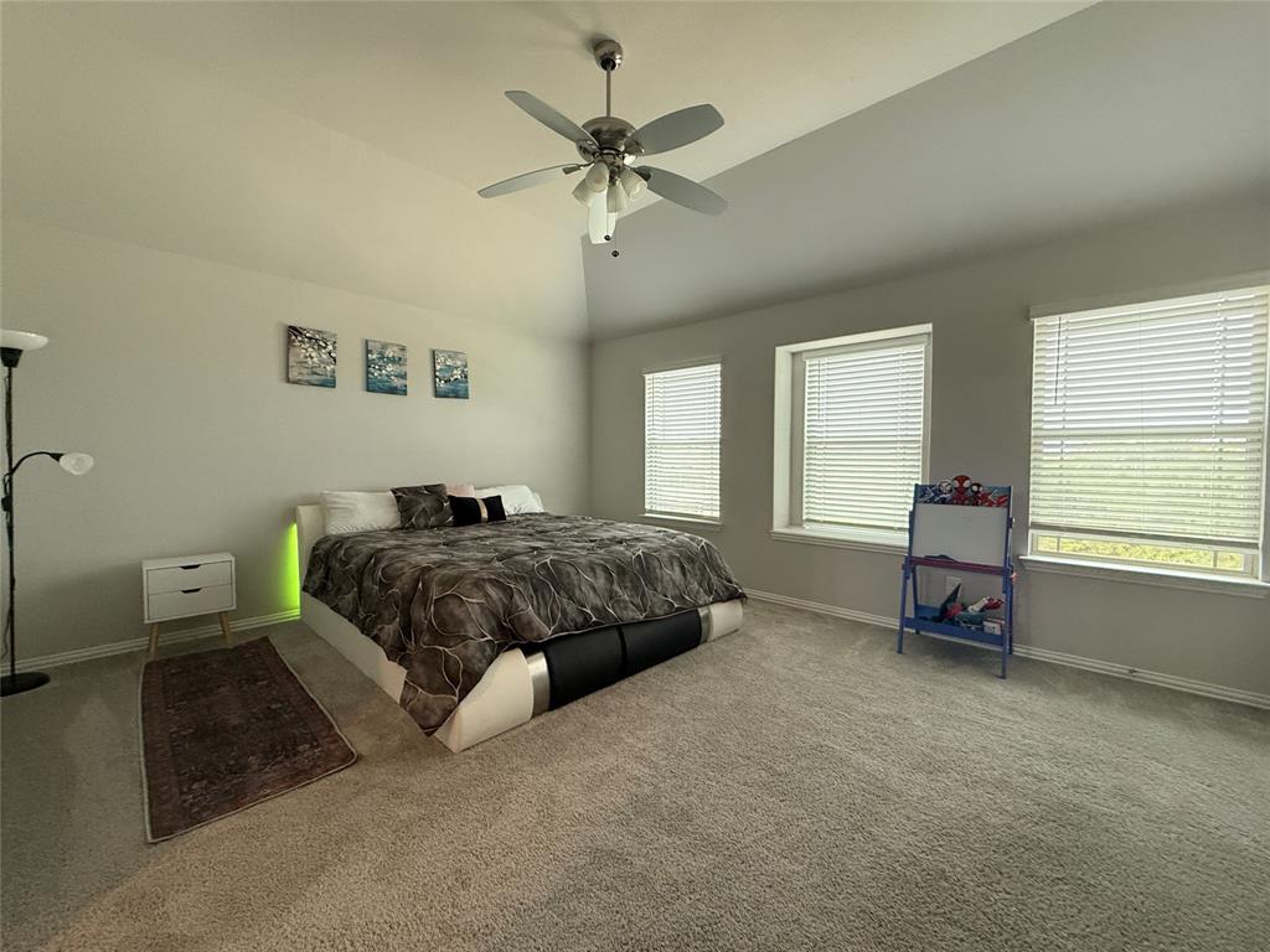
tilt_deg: -1.5
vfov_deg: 85.7
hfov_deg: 102.1
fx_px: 514
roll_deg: -0.4
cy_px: 476
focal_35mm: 14
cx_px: 635
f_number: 2.2
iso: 640
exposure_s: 1/120
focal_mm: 2.22
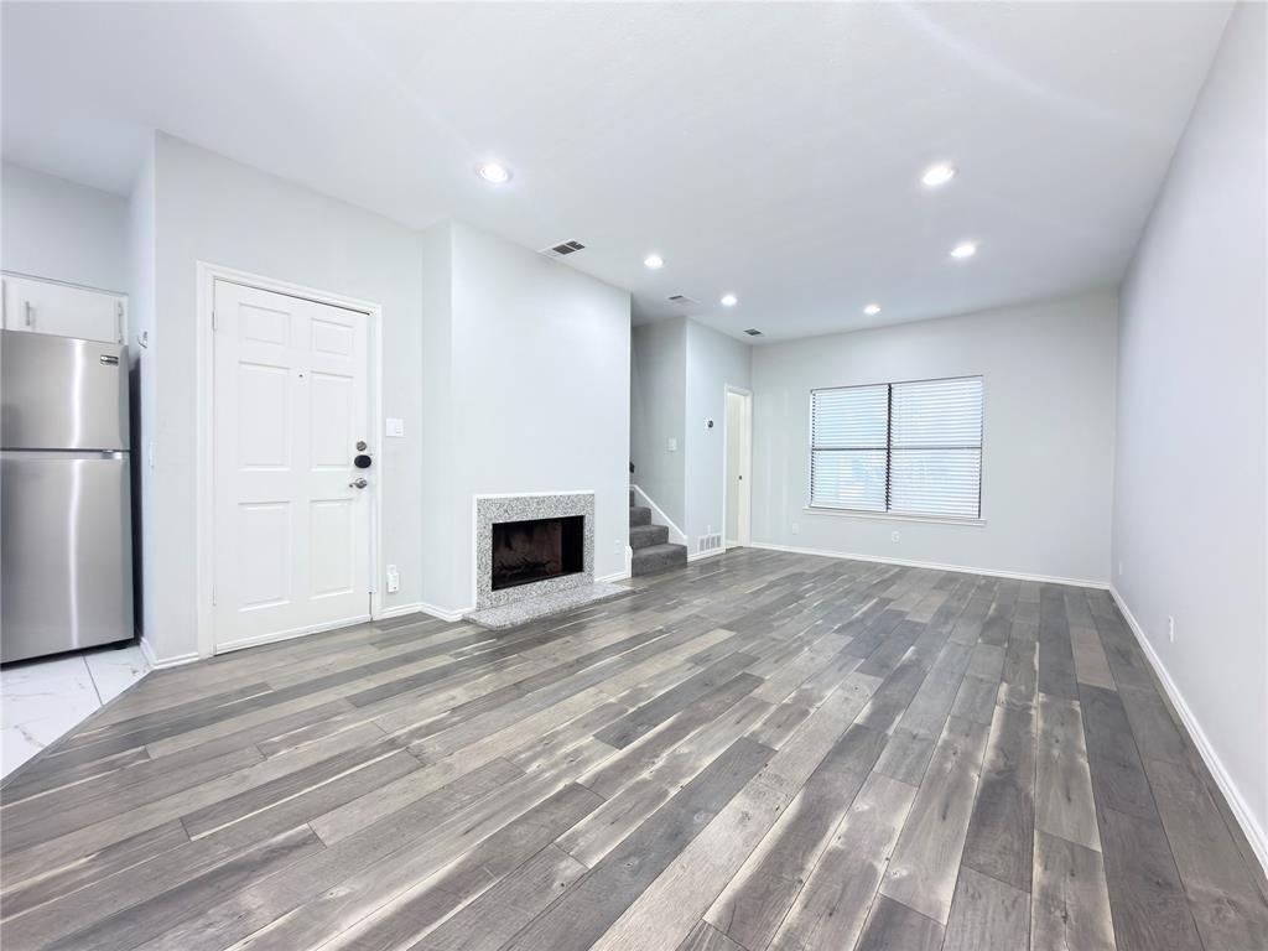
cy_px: 476
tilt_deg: -1.4
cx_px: 634
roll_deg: -0.4
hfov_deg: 102.1
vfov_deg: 85.7
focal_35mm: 14
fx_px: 513
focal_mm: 2.22
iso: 160
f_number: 2.2
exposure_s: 1/30
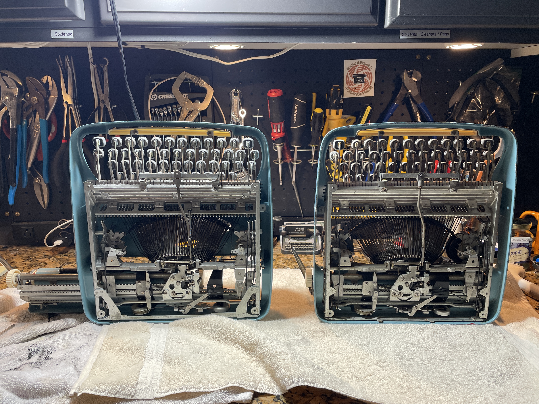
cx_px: 270
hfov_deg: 67.3
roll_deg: +0.7
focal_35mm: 26
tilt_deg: -13.9
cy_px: 202
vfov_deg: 53.1
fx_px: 405
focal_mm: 4.2
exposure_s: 1/60
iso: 80
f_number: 1.6
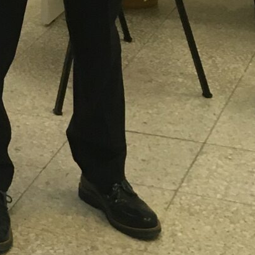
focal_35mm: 160
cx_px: -198
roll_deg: +1.6
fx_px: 1333
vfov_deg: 10.0
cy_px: -290
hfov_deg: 10.3
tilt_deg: -6.6
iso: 50
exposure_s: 1/33
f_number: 2.2
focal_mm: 4.15
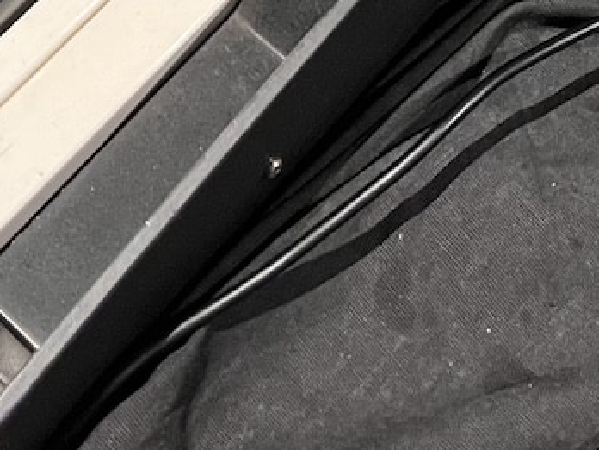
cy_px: -506
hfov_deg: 17.2
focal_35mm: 112
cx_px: 19
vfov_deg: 11.6
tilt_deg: -49.3
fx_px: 1938
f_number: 1.6
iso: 400
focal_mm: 5.1
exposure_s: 1/50
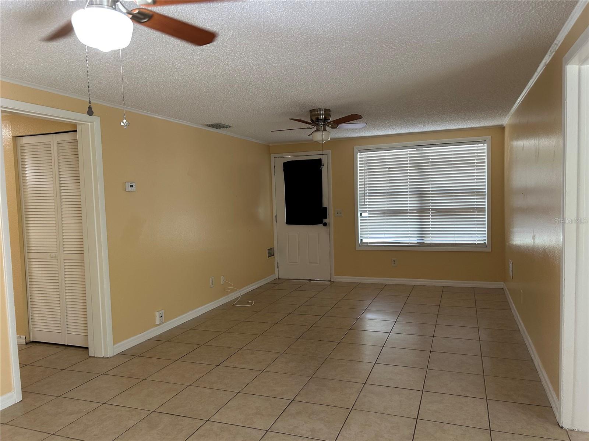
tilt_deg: -2.4
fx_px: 442
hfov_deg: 67.3
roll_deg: +1.7
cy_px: 220
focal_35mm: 26
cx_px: 294
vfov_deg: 53.1
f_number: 1.5
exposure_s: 1/120
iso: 125
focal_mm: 5.7
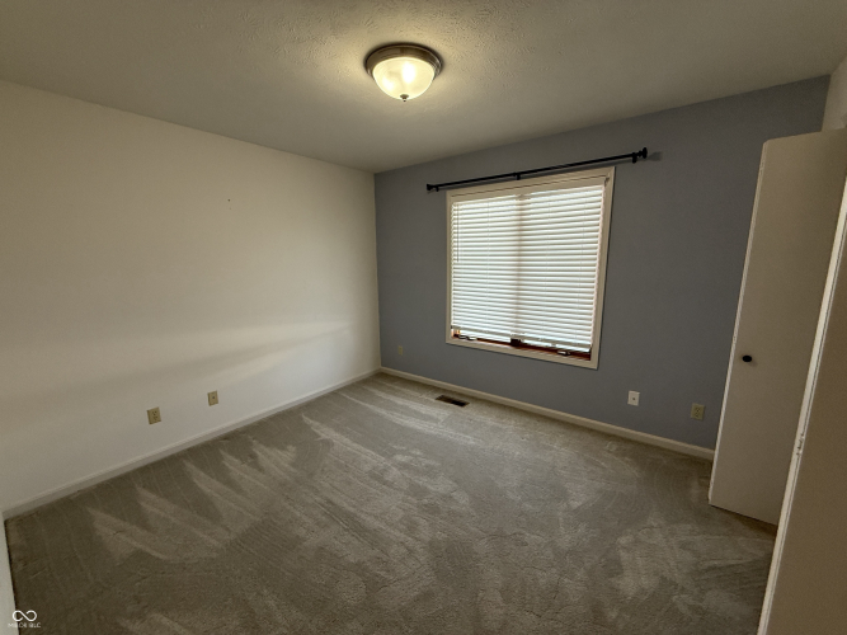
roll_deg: +0.1
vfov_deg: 85.7
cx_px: 424
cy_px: 318
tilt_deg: -9.7
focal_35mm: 14
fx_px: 342
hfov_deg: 102.1
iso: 125
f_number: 2.2
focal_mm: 2.22
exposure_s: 1/120
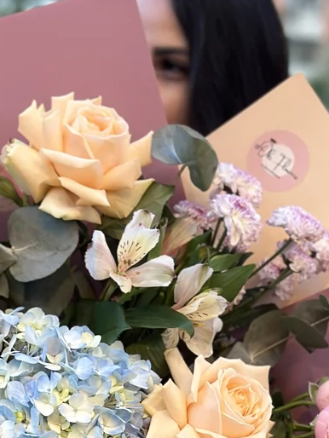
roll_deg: +0.9
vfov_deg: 17.4
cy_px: 372
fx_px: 1418
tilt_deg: -10.4
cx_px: 128
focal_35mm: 112
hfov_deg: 13.2
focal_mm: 6.86
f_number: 1.78
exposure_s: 1/50
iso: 320
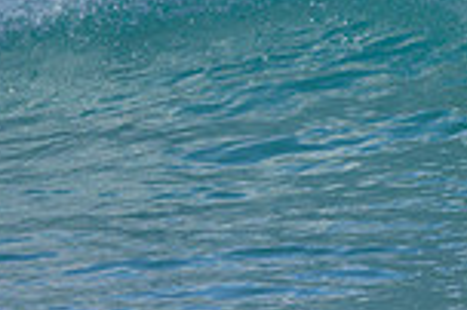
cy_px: -336
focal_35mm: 3527
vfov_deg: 0.4
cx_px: 777
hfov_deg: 0.6
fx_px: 45703
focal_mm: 800
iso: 250
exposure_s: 1/2500
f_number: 6.3
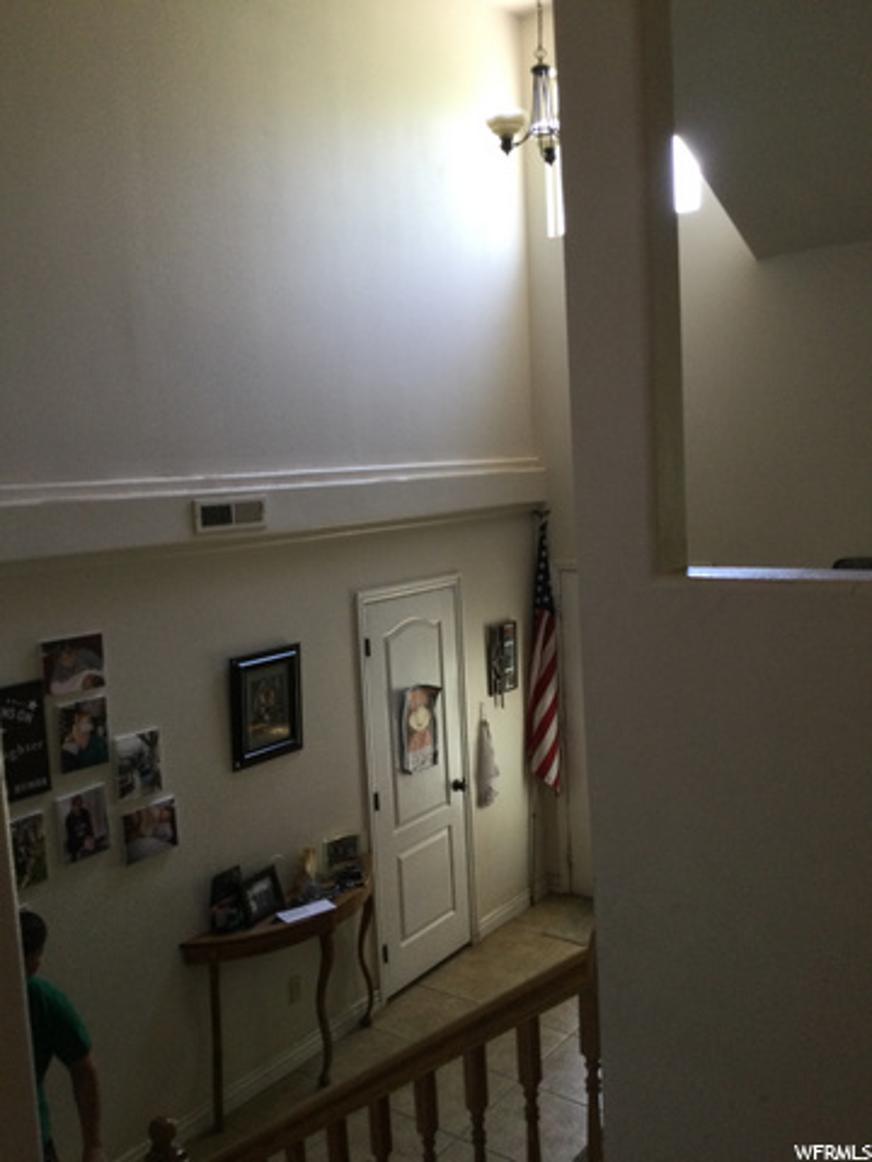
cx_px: 436
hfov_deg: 45.4
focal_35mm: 31
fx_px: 1041
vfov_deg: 58.4
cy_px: 581
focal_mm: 3.3
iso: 64
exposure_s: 1/30
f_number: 2.4
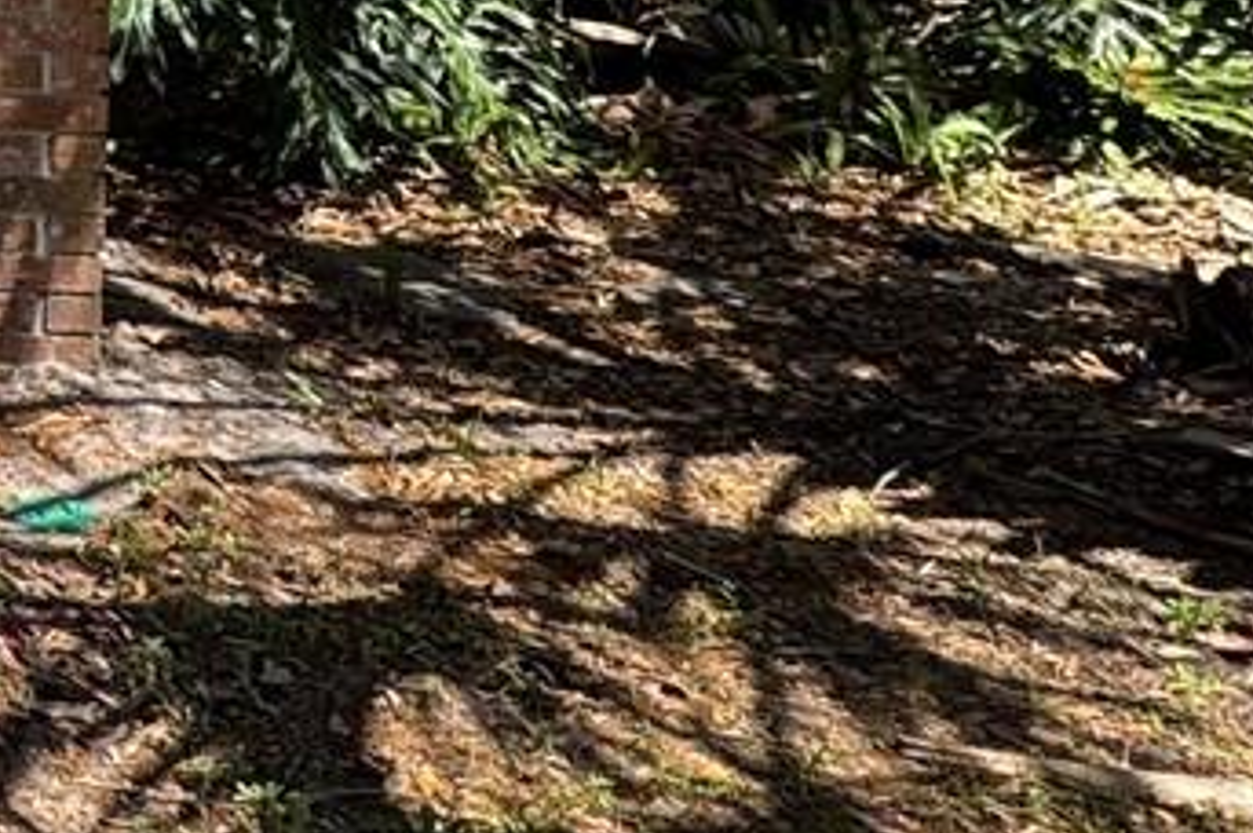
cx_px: -884
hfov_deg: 21.6
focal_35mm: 68
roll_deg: -0.1
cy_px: -332
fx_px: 2364
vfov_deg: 18.2
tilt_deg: -4.3
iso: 40
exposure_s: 1/533
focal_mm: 2.22
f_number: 2.2
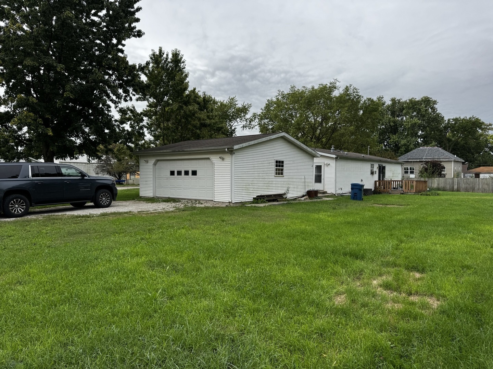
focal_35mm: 24
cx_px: 246
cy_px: 184
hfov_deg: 71.6
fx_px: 342
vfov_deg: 56.8
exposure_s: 1/1597
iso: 80
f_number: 1.78
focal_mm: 6.76
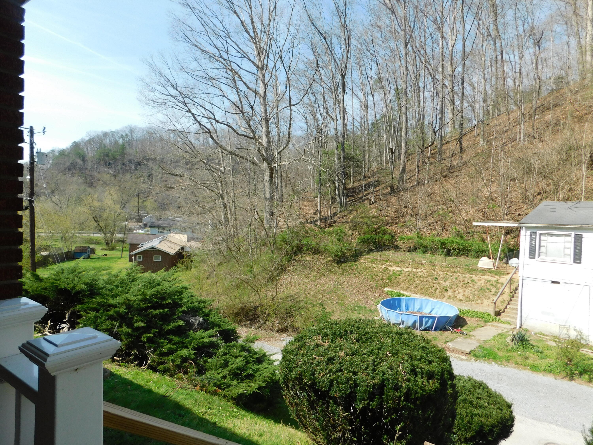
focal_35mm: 23
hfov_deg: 73.9
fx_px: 394
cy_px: 222
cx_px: 296
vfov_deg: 58.9
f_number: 3
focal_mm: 4
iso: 125
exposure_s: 1/1000
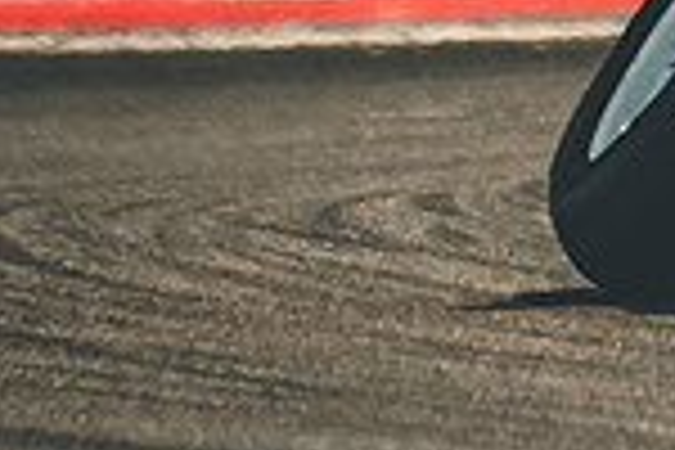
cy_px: -295
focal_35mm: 2322
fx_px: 43534
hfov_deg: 0.9
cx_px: 1228
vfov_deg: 0.6
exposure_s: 1/2500
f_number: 5.6
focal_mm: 400
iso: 1250
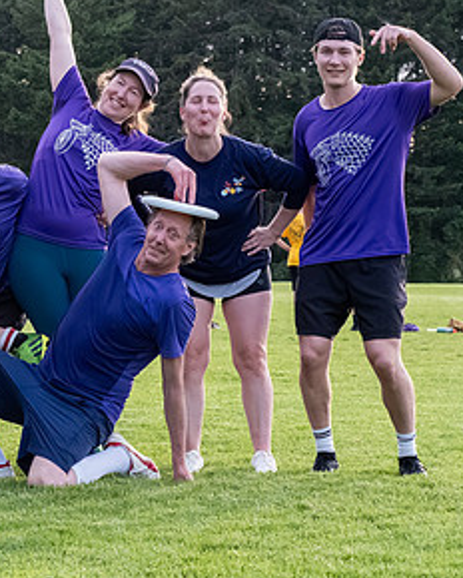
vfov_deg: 11.0
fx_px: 3015
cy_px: 254
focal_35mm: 176
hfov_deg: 8.7
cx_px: -54
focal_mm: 45
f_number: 5.6
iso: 4000
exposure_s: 1/1000
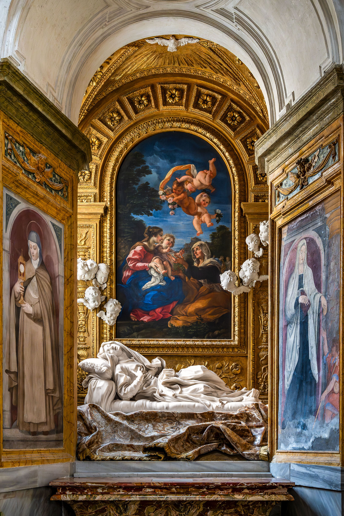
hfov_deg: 31.9
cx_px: 172
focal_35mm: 42
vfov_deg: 46.4
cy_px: 258
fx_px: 602
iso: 2500
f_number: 8
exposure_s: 1/10
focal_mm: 42
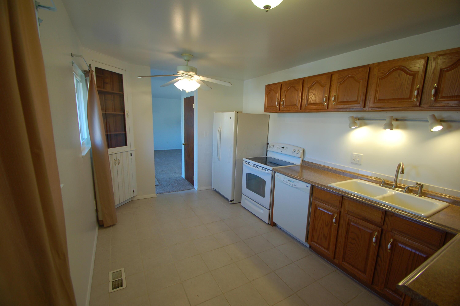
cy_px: 153
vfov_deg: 77.2
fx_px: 191
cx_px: 230
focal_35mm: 15
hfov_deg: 100.4
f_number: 3.5
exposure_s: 1/50
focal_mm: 10
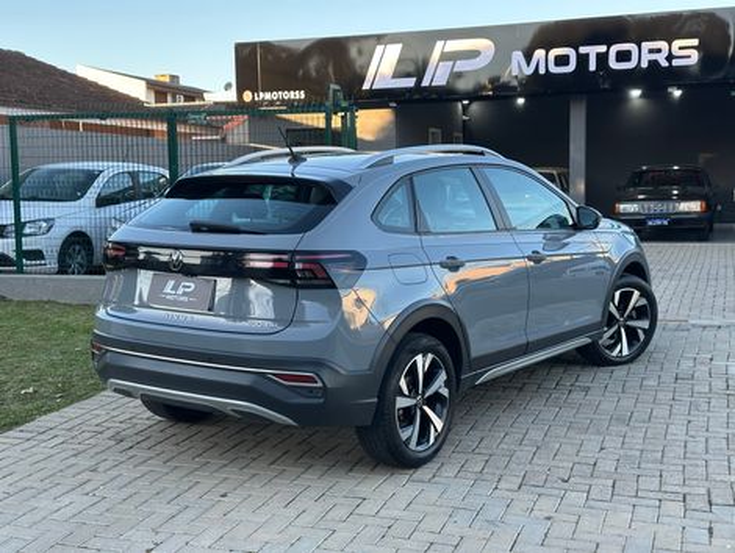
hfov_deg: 39.6
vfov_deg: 30.3
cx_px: 368
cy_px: 276
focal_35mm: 48
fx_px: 1021
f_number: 1.78
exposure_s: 1/244
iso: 64
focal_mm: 6.86
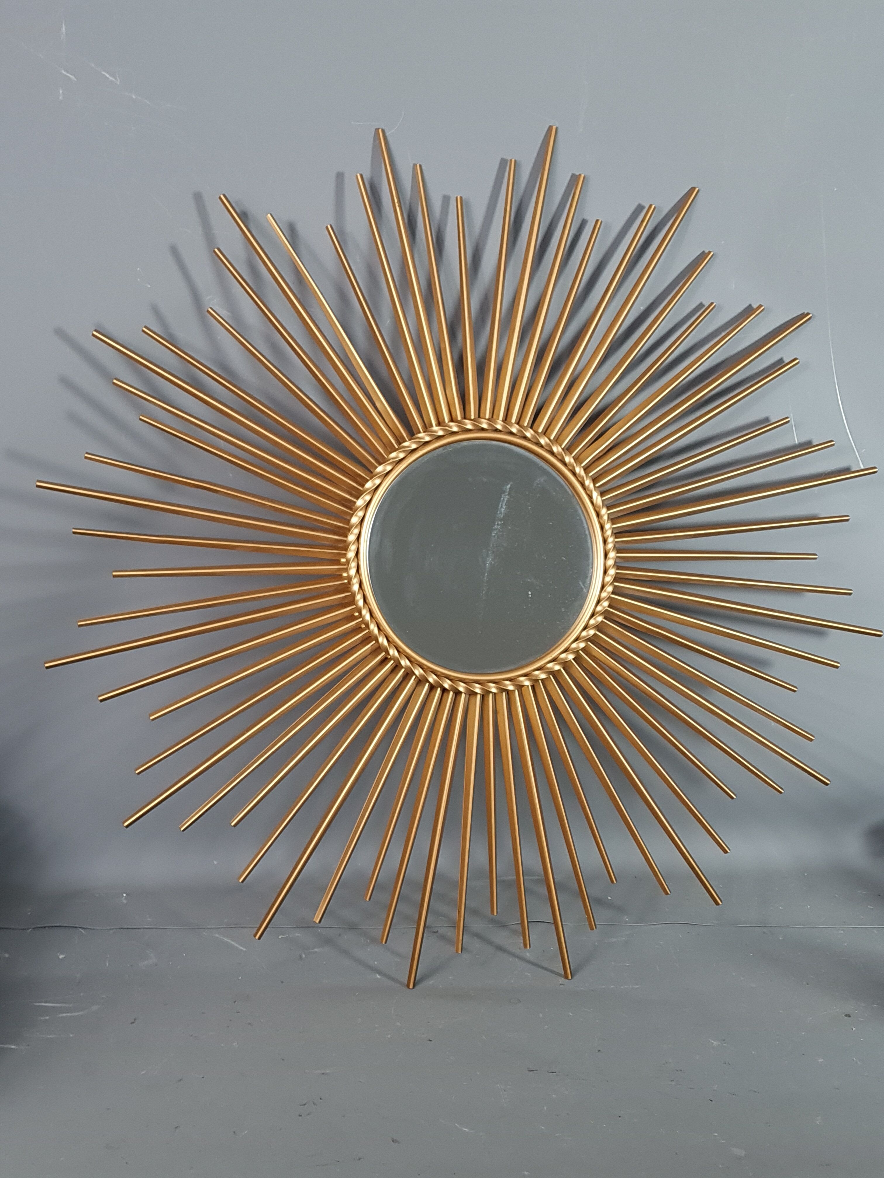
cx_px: 442
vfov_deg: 67.3
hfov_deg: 53.1
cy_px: 589
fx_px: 885
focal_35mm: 26
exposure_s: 1/50
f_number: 1.8
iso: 125
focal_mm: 5.4
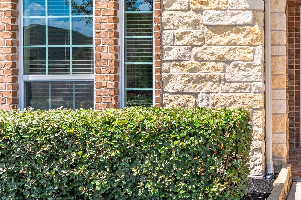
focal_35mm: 43
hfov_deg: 37.5
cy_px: 82
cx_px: 336
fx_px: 359
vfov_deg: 31.1
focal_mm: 18
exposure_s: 1/160
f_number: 13
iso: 125
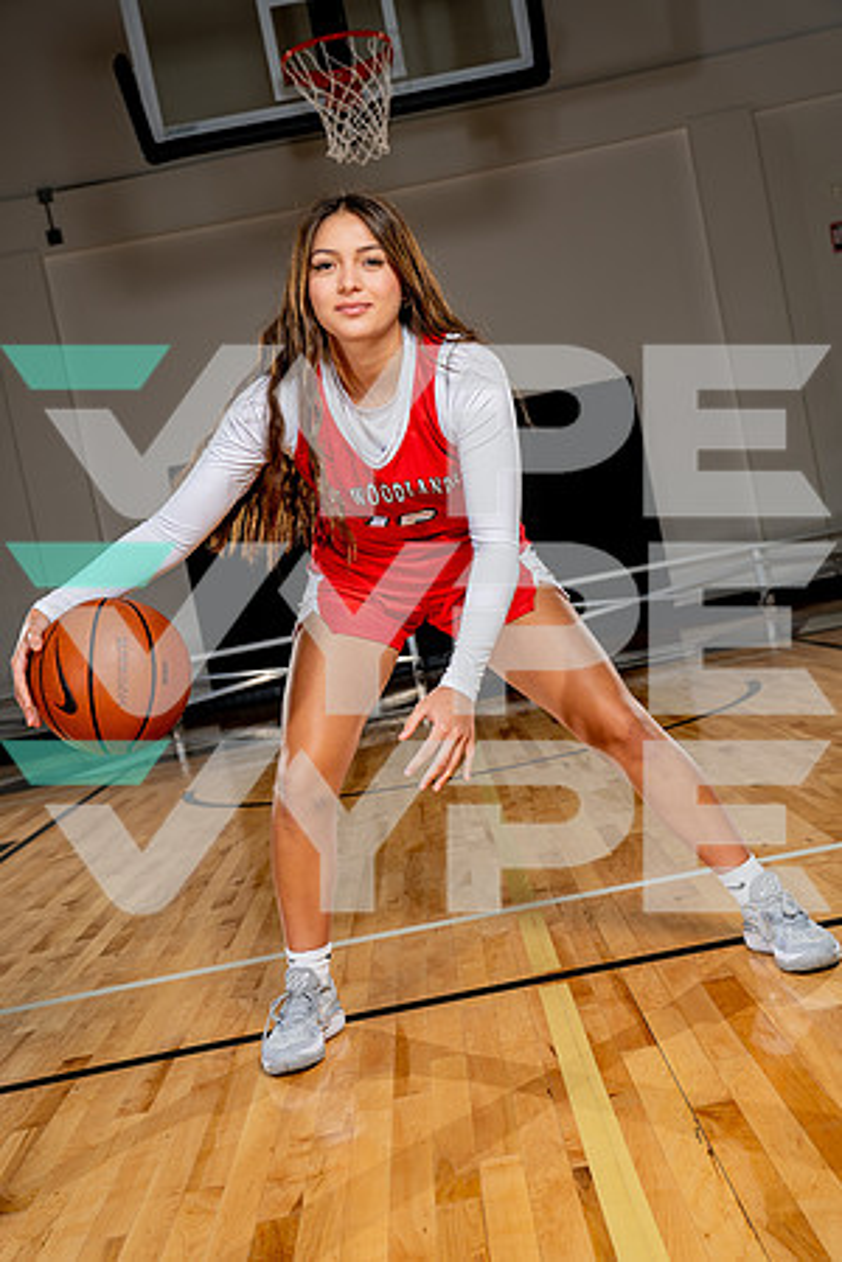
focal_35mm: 44
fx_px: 1544
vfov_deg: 44.5
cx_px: 421
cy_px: 631
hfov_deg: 30.5
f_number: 5.6
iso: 200
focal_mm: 44
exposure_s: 1/250
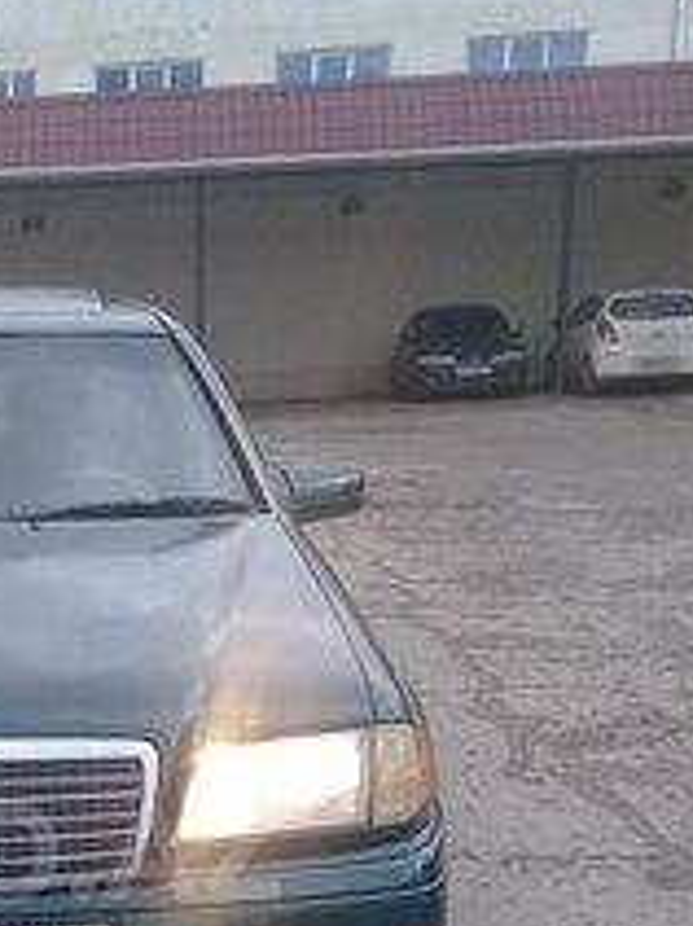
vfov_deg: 25.8
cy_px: 851
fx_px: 1951
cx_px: -57
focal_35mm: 73
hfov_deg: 19.4
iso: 50
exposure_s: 1/344
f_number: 2.2
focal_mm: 3.3
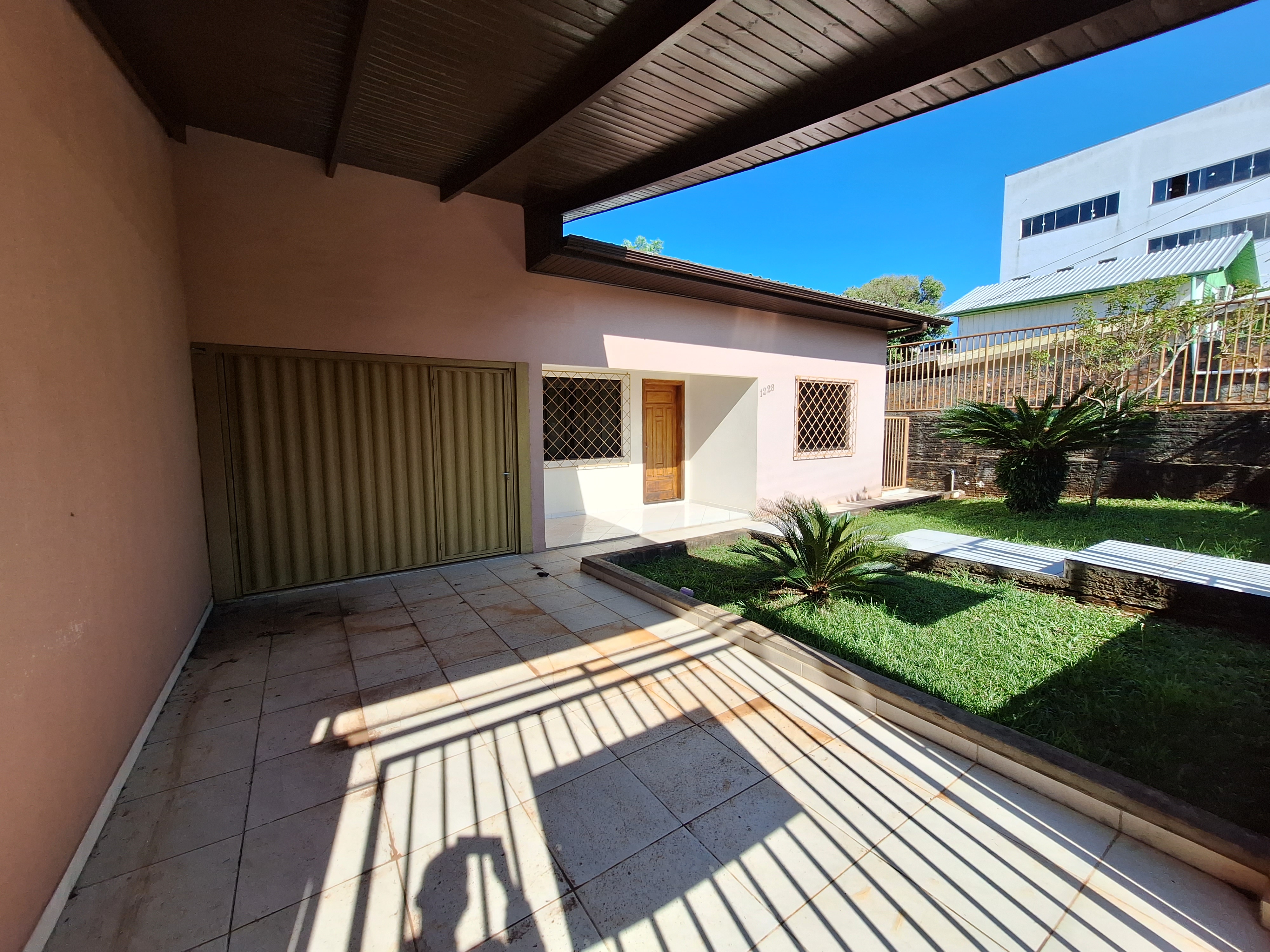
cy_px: 476
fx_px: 477
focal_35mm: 13
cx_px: 635
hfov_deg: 106.2
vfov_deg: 89.9
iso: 40
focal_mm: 1.74
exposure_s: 1/1462
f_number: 2.2
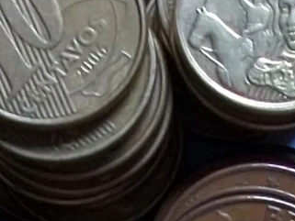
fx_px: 2379
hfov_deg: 7.1
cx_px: 140
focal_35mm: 279
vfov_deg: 5.1
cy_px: 560
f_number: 3.1
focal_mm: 6.3
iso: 160
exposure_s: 1/25
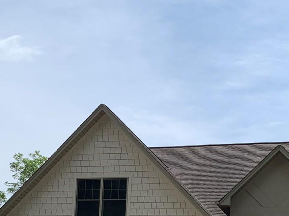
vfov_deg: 18.6
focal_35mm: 74
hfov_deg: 26.3
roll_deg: -3.3
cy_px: 275
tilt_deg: +3.3
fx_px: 618
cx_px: 129
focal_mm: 4.25
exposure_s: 1/3086
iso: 25
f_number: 1.8
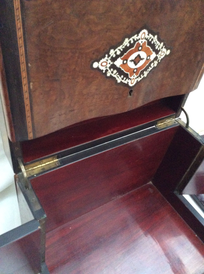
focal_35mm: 32
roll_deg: -12.4
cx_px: 102
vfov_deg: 56.9
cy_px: 137
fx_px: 252
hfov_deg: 44.1
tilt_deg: -44.7
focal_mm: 3.3
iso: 500
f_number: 2.4
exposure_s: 1/17
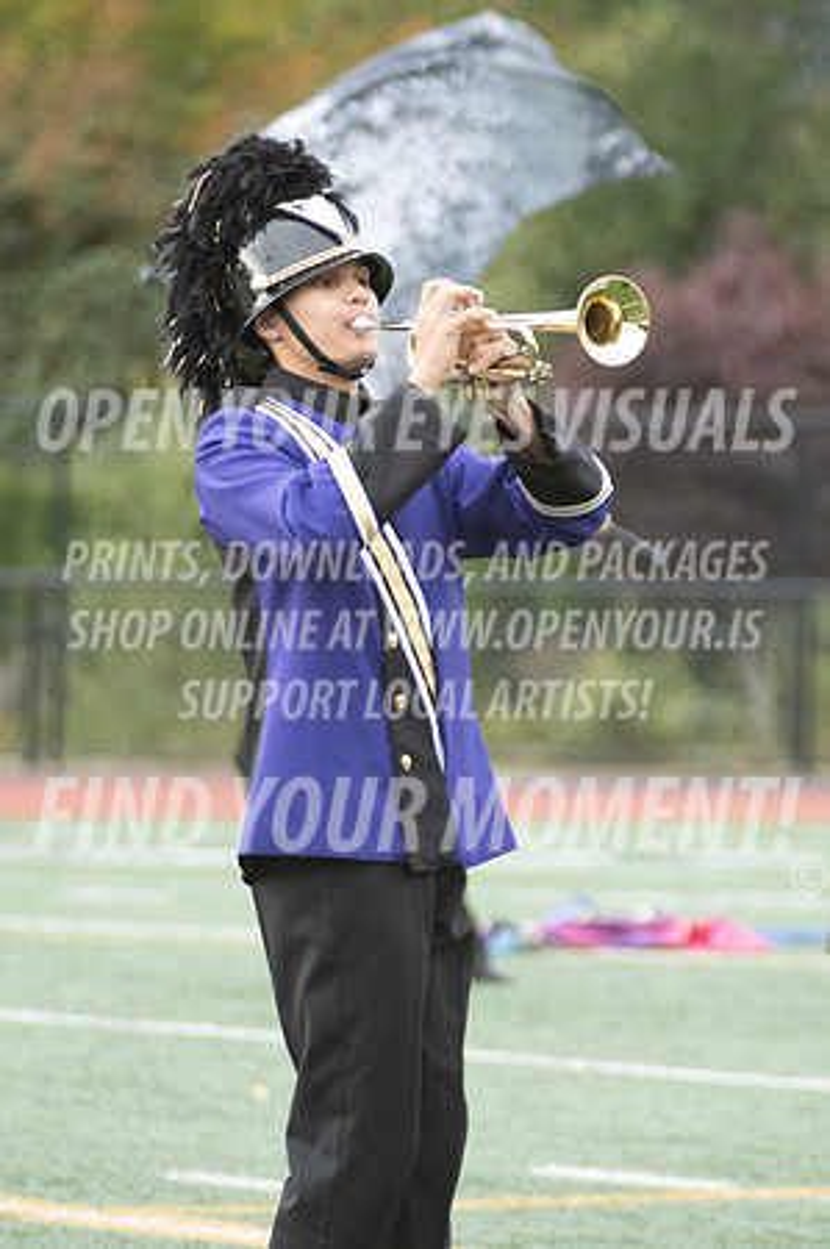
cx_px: 415
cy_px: 624
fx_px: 14558
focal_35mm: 420
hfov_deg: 3.3
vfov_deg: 4.9
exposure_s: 1/1250
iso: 2500
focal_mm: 280
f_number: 5.6
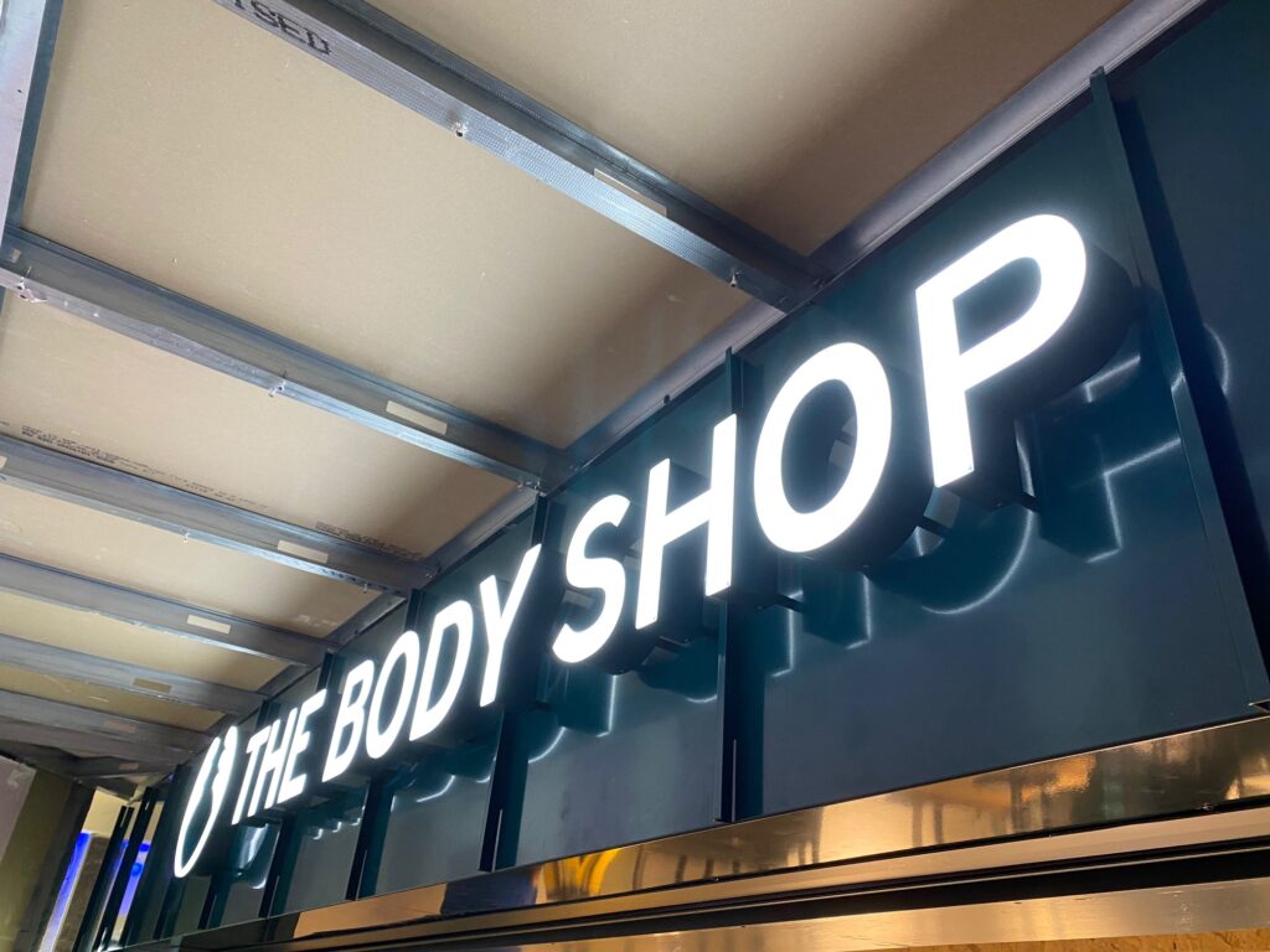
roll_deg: -4.8
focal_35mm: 26
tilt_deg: +33.0
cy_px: 476
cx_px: 635
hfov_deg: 67.3
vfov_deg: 53.1
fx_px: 954
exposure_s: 1/50
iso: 200
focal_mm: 4.25
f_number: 1.8
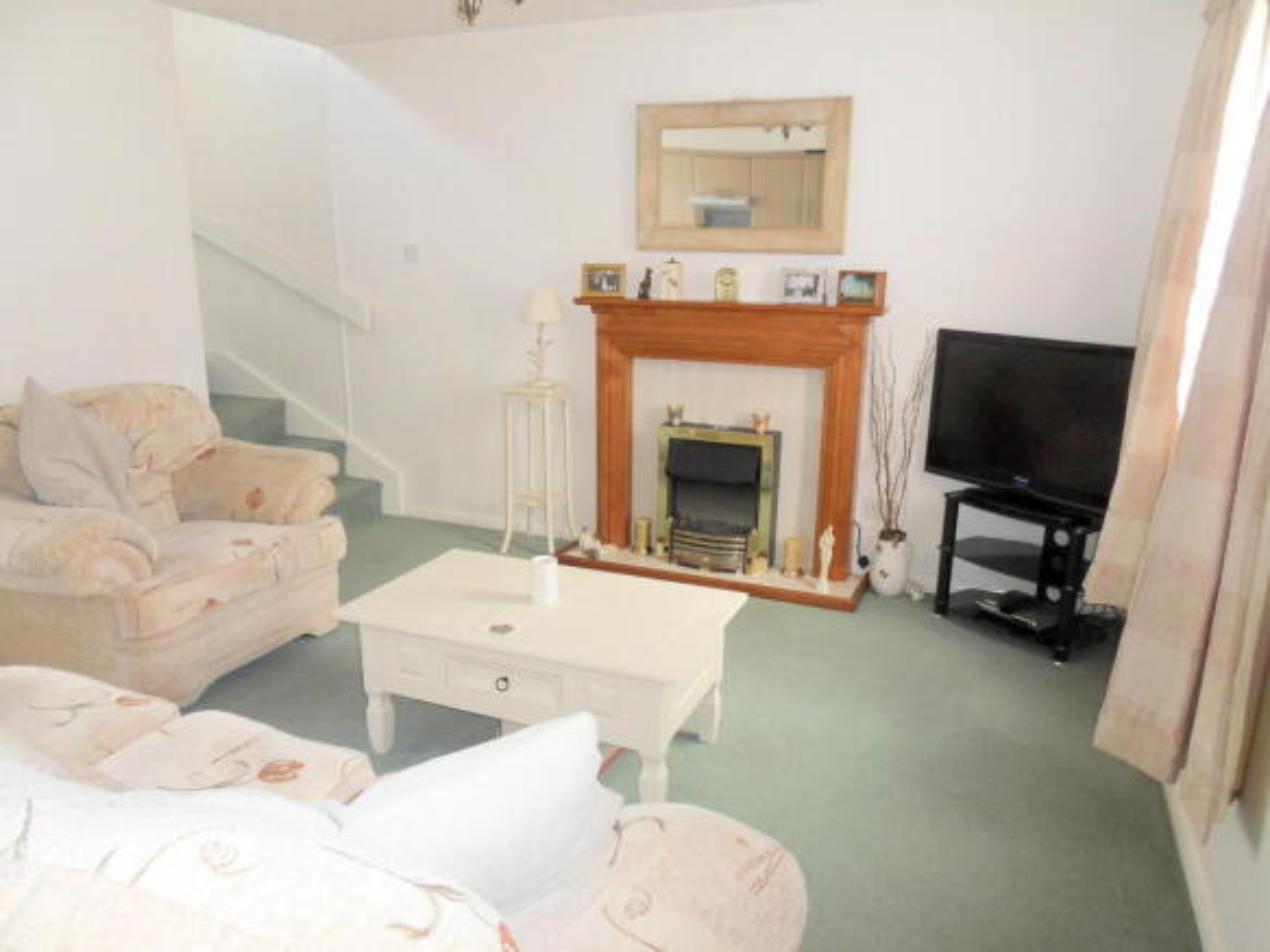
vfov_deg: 56.8
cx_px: 635
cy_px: 476
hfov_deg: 71.6
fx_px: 880
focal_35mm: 24
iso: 200
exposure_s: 1/30
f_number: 3.3
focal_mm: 4.2
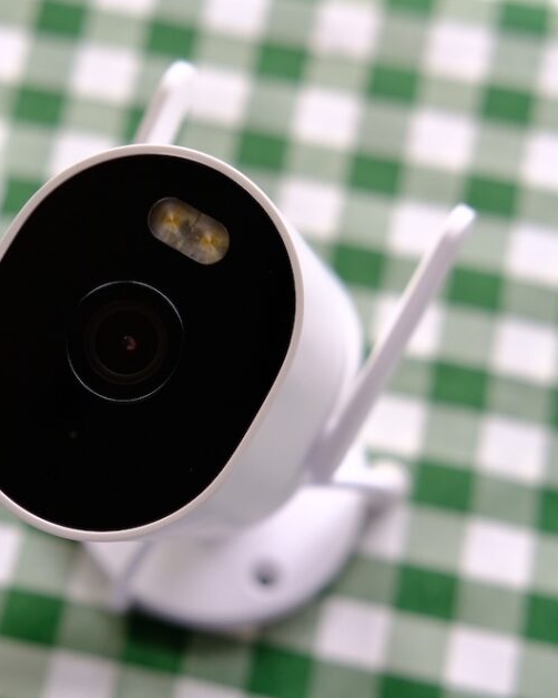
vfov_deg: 23.6
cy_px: 365
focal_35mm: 81
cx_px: 162
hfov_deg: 18.9
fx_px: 1673
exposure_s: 1/125
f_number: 4.5
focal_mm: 35
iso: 640
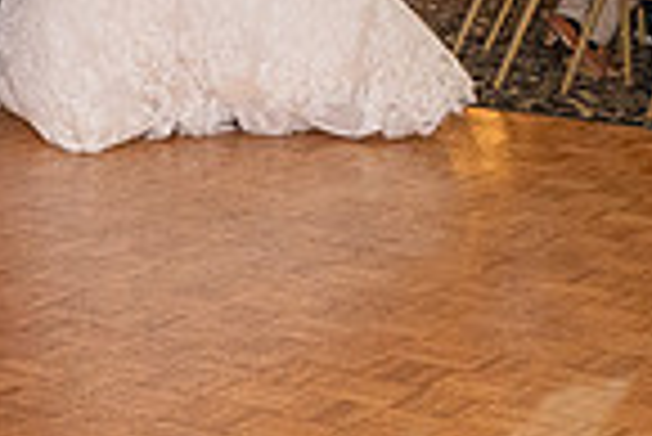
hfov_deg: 14.7
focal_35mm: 139
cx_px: 282
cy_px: -111
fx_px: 2520
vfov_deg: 9.7
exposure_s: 1/200
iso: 2000
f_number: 2.8
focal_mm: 24
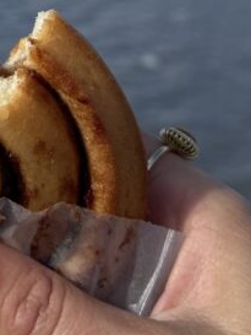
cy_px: -83
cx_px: -81
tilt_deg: -4.9
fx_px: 869
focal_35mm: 90
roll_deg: -0.3
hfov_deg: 15.6
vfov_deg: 20.2
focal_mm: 6.76
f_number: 1.78
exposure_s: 1/6711
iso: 80
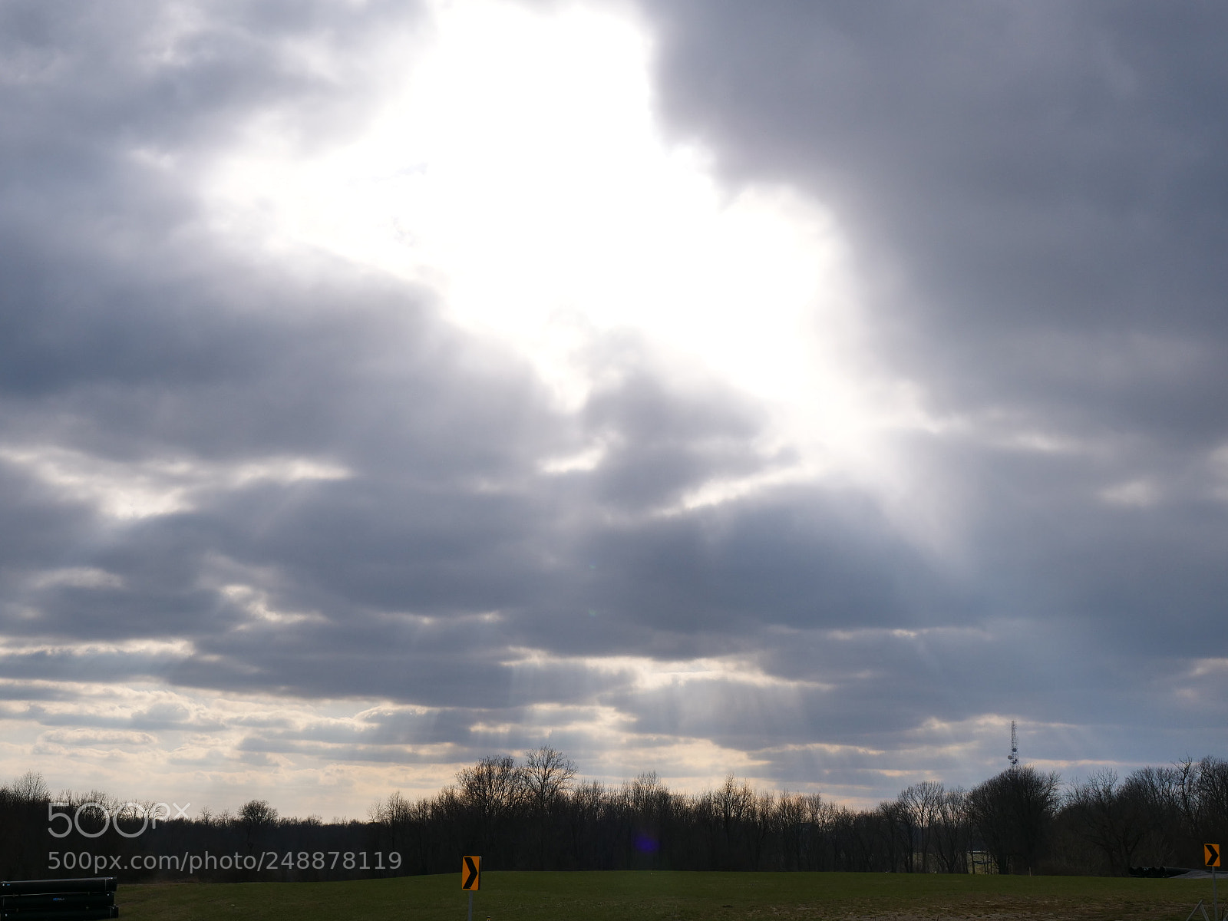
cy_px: 460
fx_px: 1703
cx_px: 614
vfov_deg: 30.3
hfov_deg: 39.7
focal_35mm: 48
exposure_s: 1/800
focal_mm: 24
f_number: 9
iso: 200
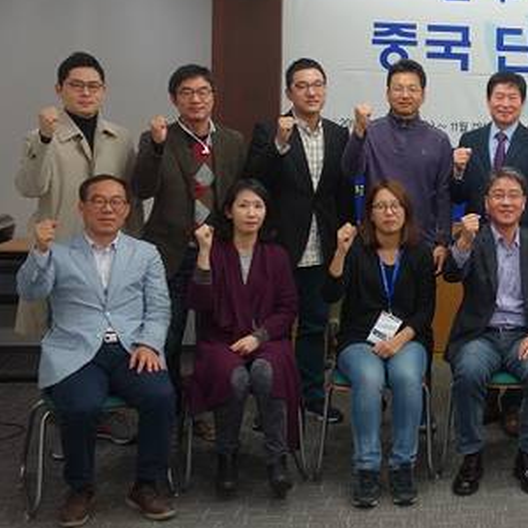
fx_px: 1053
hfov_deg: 26.1
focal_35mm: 61
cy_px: 158
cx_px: 572
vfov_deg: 27.9
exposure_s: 1/30
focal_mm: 12.18
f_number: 2.8
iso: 125
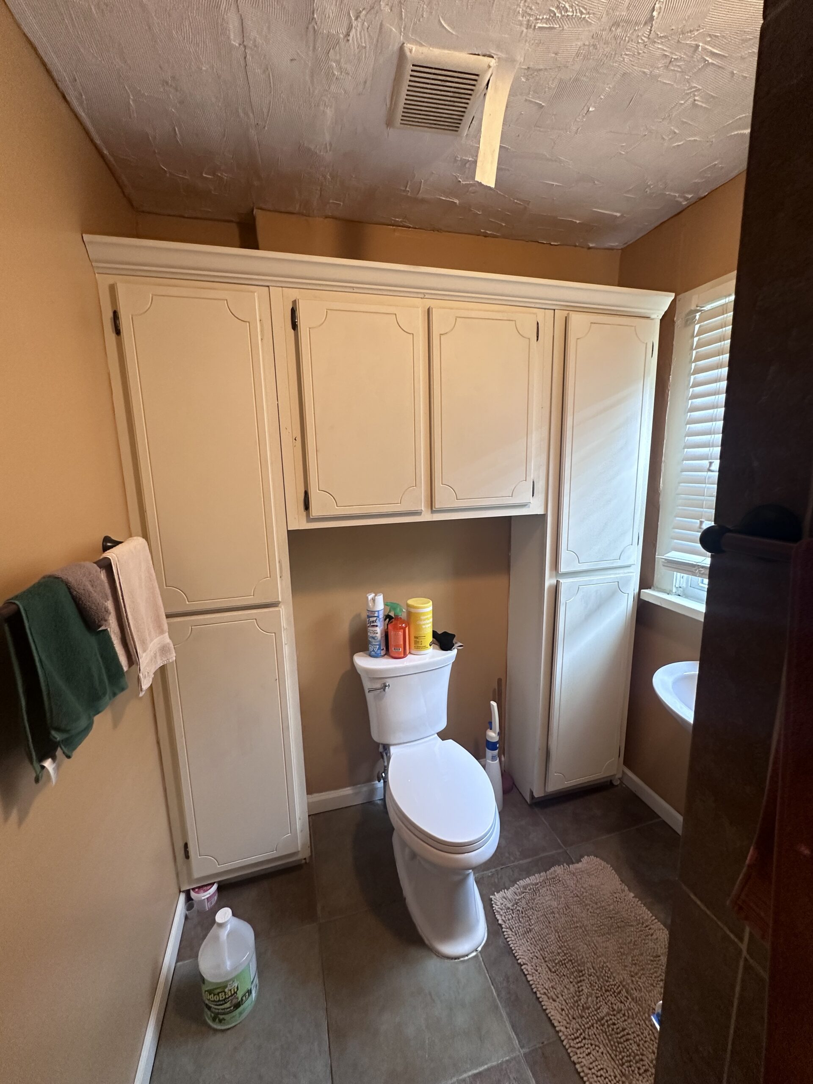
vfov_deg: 102.1
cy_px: 542
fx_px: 438
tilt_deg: -9.4
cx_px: 406
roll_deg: +1.3
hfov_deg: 85.7
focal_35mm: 14
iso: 200
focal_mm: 2.22
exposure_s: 1/60
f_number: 2.2
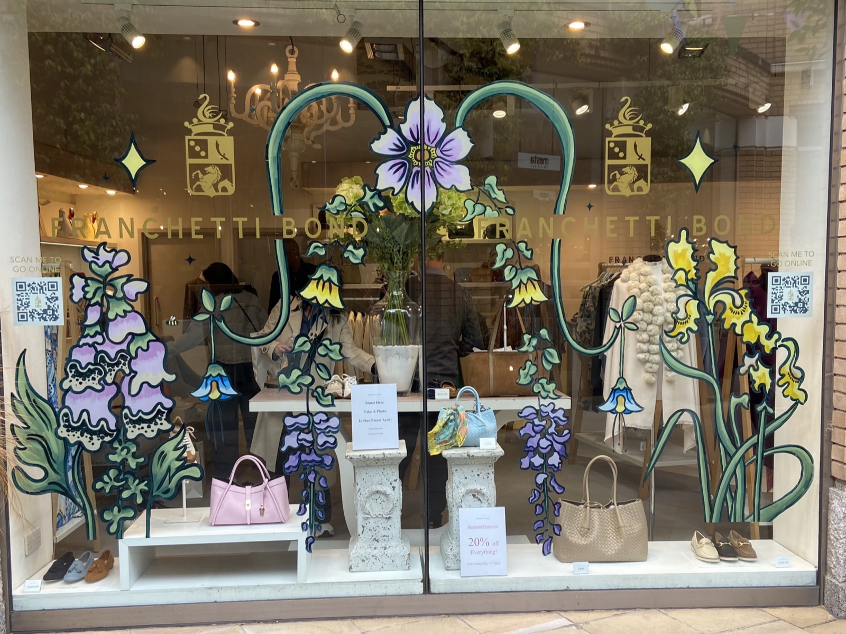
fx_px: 635
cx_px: 423
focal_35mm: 26
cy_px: 317
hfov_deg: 67.3
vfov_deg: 53.0
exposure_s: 1/122
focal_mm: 4.25
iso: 32
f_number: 1.8
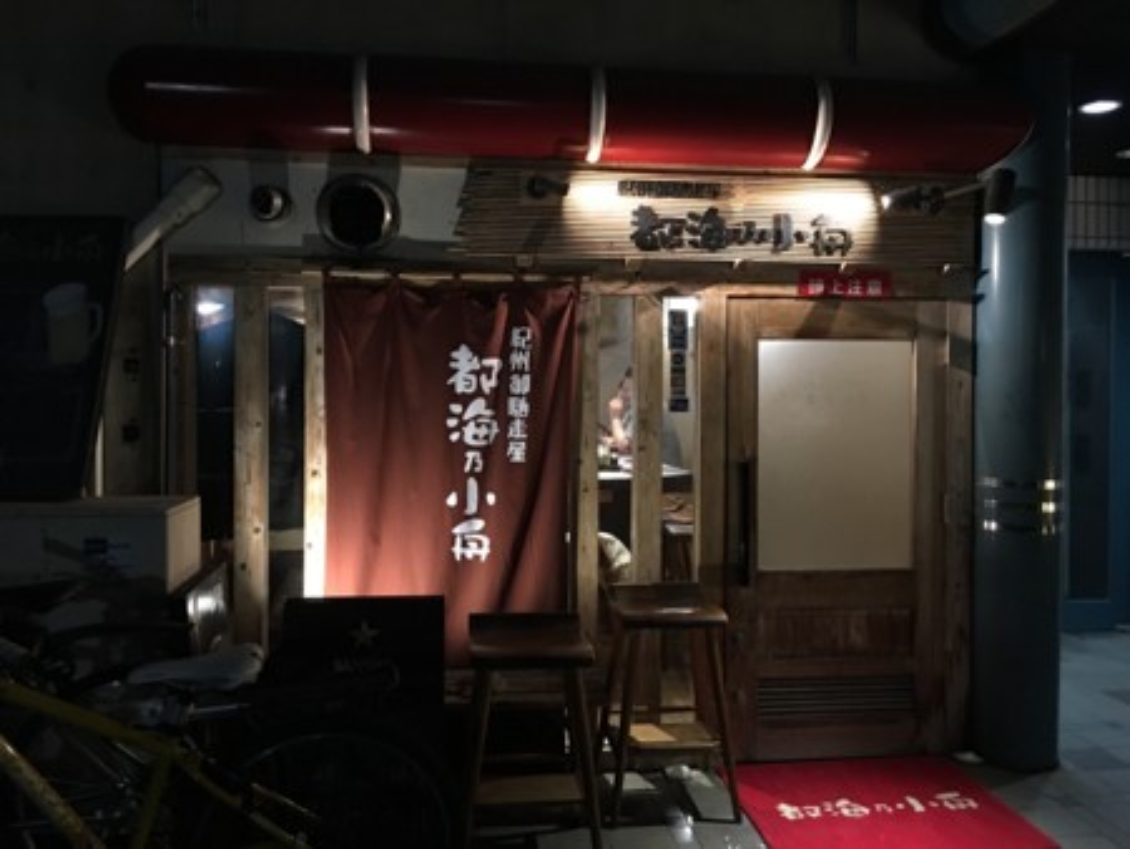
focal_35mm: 29
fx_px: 947
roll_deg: -0.6
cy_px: 424
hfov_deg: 61.6
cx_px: 565
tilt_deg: -0.8
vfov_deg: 48.3
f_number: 2.2
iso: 64
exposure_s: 1/4
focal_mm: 4.15
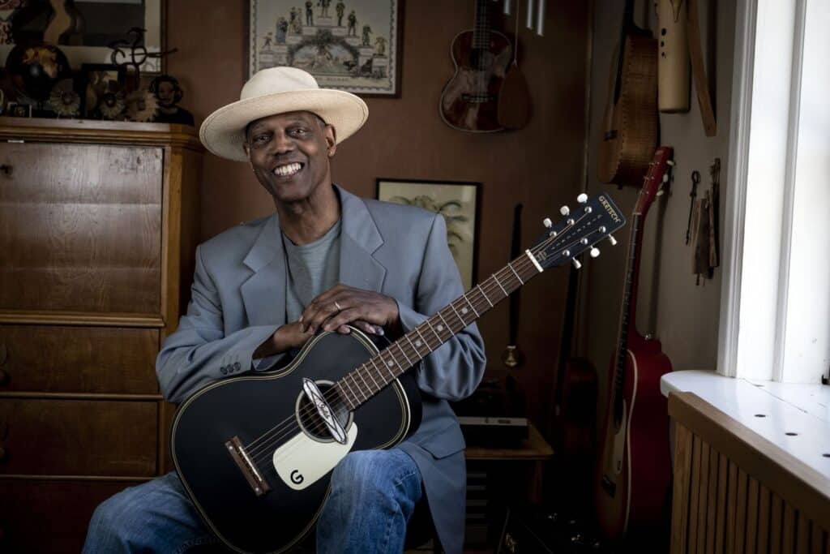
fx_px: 1015
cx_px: 415
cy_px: 277
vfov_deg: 30.5
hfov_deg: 44.5
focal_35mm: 44
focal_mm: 29.2
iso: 320
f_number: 2.8
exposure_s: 1/125
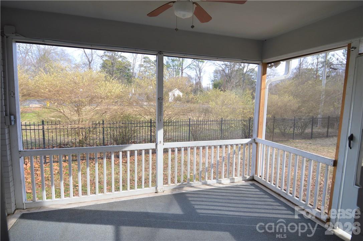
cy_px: 120
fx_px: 181
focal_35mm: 18
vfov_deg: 67.2
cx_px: 182
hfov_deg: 90.1
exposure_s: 1/100
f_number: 5
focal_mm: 12
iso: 100
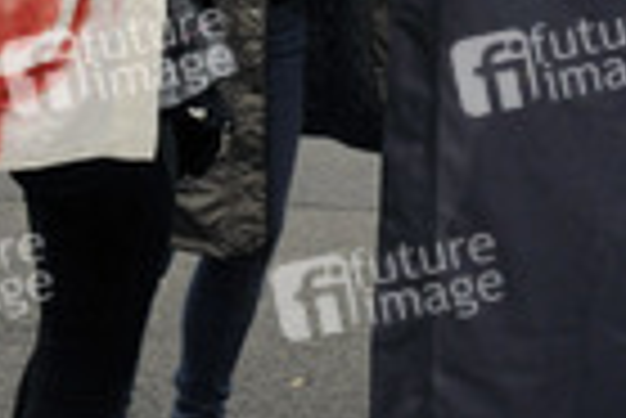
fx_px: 1967
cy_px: -49
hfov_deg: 16.7
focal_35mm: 113
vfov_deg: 12.0
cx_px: 896
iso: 2000
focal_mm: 35
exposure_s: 1/250
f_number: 5.6
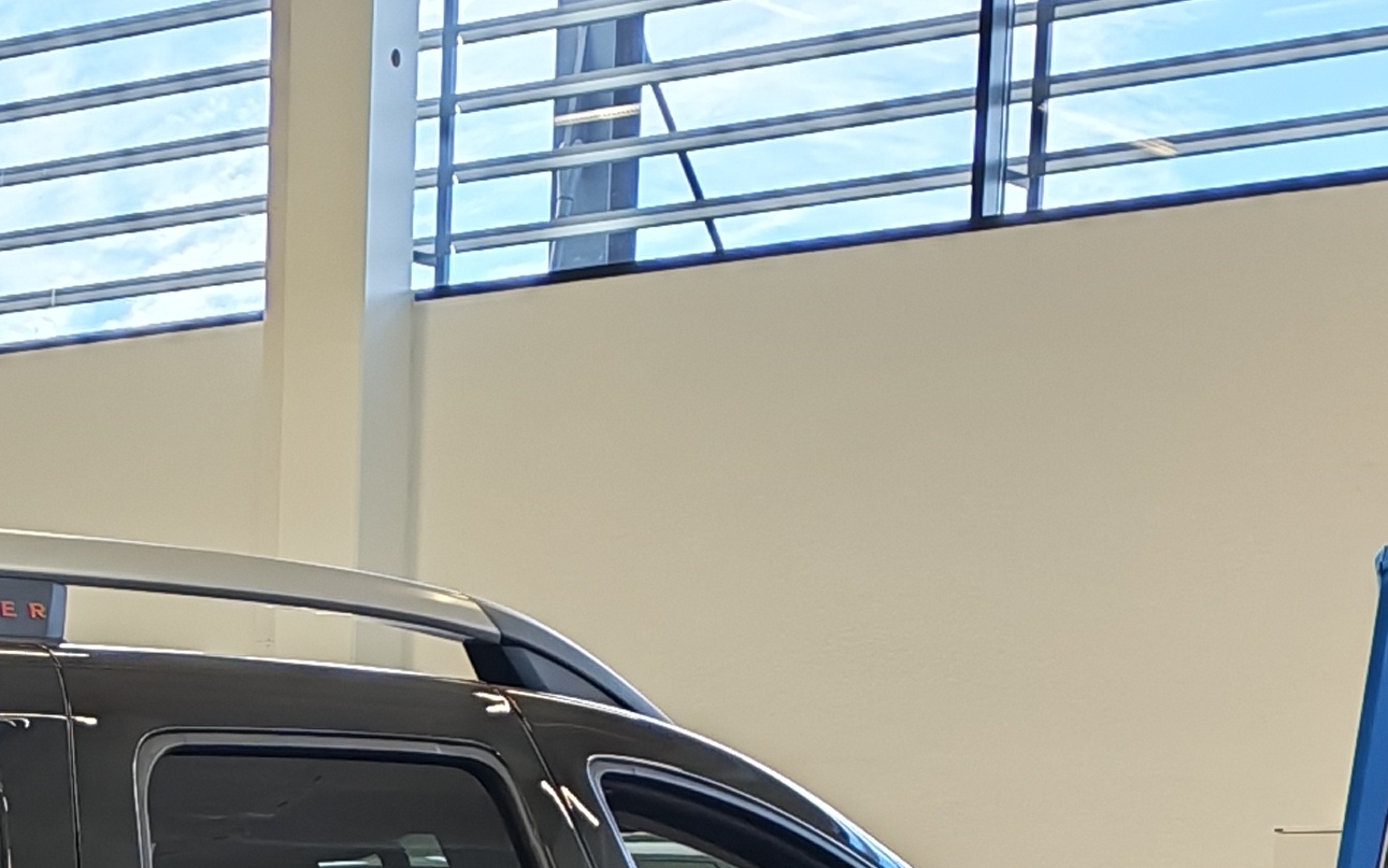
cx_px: -362
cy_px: 1556
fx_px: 4199
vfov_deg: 11.0
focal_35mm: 111
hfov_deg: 17.7
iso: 125
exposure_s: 1/100
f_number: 1.9
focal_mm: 6.12
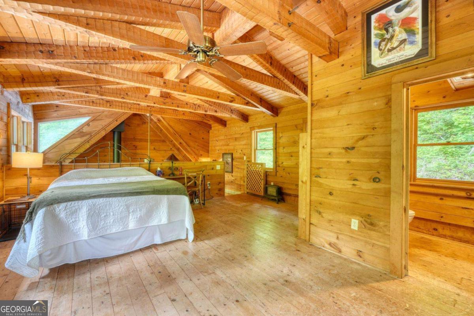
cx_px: 237
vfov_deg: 77.3
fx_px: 197
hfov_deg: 100.4
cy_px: 158
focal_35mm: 15
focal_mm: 10
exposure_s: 1.3
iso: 100
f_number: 9
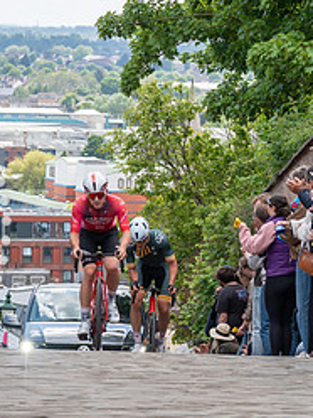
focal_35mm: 240
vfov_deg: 8.2
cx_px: 142
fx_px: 2893
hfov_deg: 6.2
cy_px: 81
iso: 400
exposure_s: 1/1000
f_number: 5
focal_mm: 70
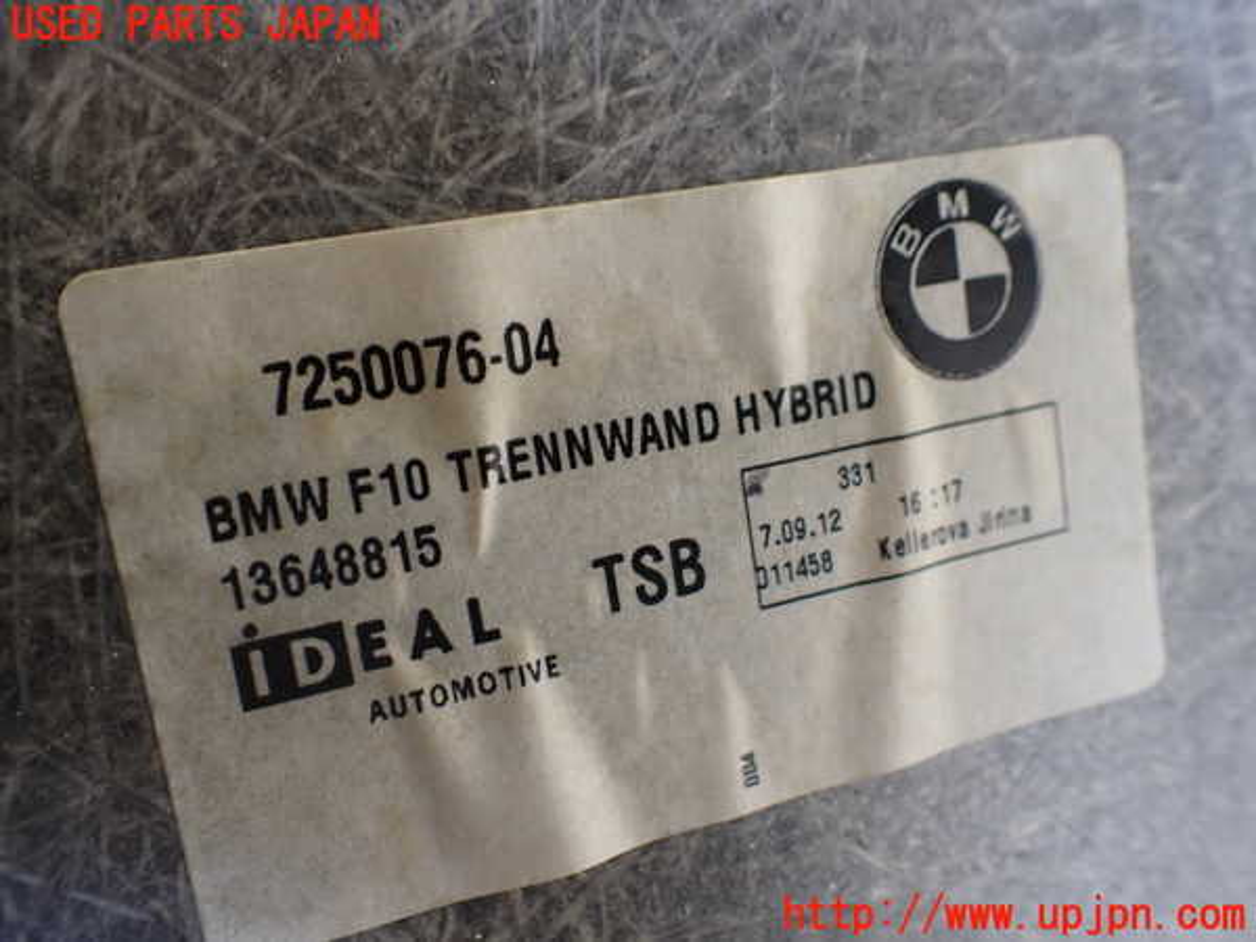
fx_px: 1089
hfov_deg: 60.0
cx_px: 628
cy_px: 471
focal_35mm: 30
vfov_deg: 46.8
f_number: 2.3
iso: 100
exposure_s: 1/125
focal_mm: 5.4
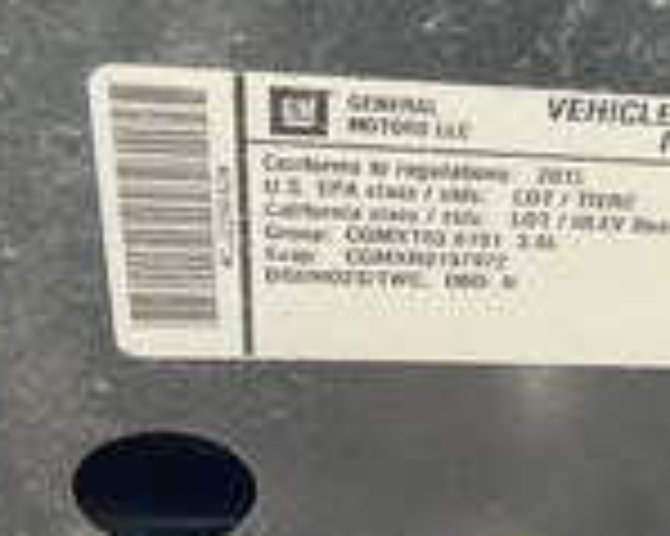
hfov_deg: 24.3
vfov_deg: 19.9
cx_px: 621
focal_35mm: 76
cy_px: 450
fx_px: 1506
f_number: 1.8
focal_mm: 3
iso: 32
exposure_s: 1/128
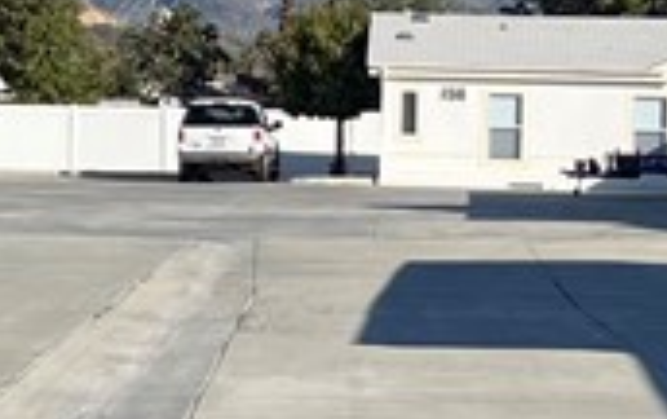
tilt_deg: -0.5
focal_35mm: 164
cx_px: 240
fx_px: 2985
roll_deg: -1.3
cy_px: 155
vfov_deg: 8.0
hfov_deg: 12.7
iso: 50
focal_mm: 5.7
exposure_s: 1/5076
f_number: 1.5
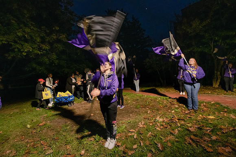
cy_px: 78
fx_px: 111
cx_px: 118
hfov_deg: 93.3
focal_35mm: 17
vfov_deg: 70.5
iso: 5000
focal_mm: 17
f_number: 5
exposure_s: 1/40
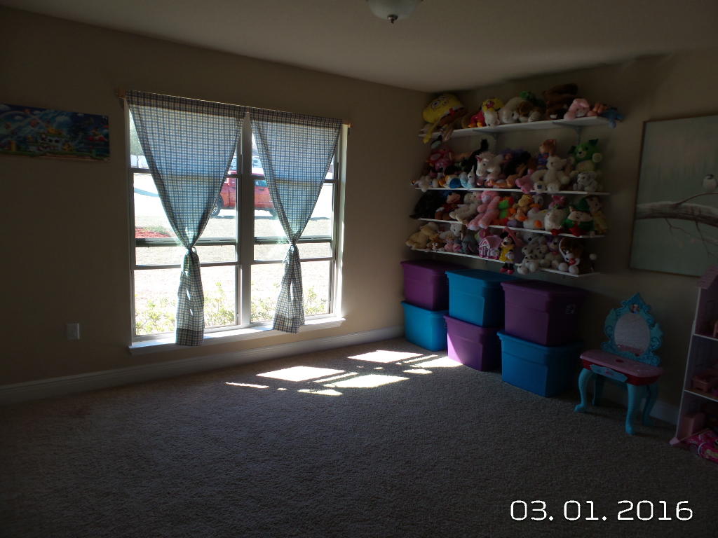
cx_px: 359
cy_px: 269
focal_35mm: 23
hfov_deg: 73.9
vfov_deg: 58.9
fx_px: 477
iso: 100
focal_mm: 4.1
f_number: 3.5
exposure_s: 1/80
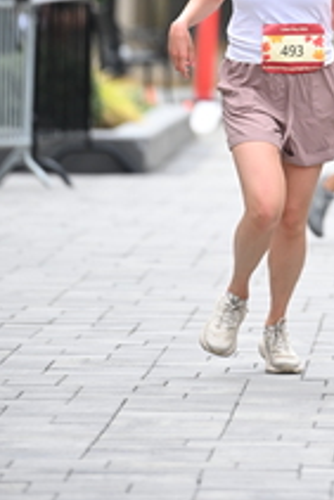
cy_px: -33
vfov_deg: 3.9
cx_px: 406
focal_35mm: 522
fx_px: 7252
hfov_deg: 2.6
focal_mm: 200
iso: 640
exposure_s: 1/1600
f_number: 2.8
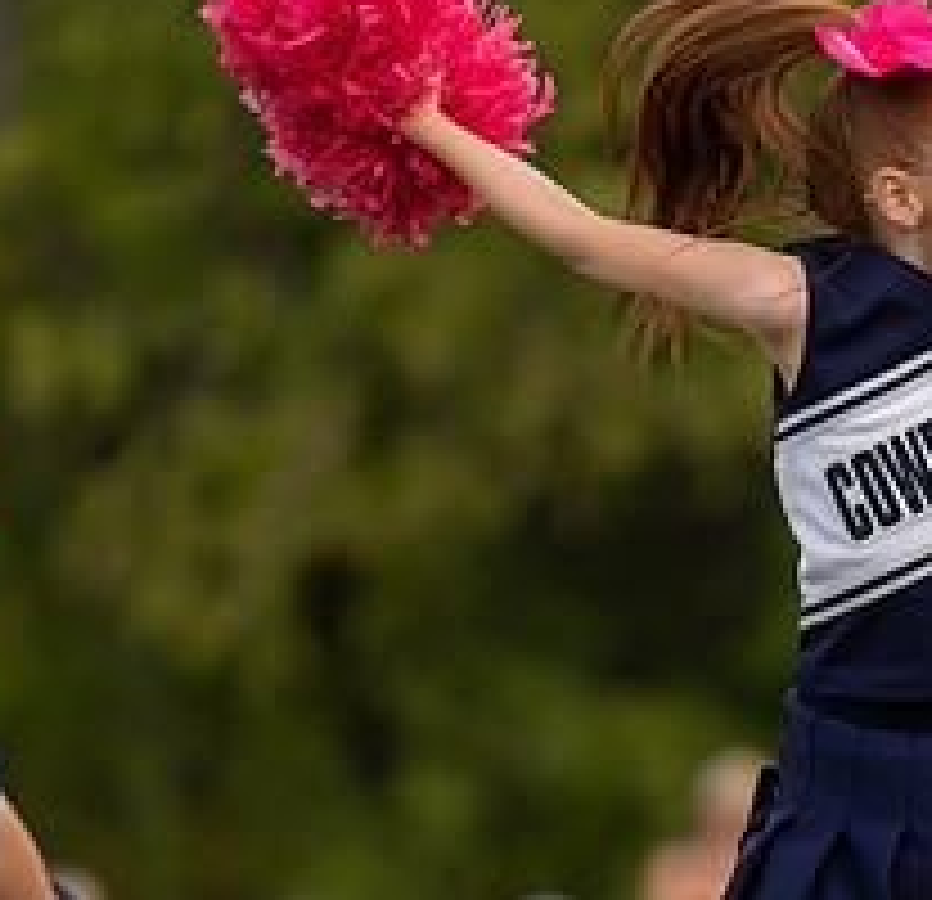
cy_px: 952
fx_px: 17820
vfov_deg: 2.9
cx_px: 871
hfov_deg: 3.0
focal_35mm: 595
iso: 160
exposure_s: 1/1250
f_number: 2.8
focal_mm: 200
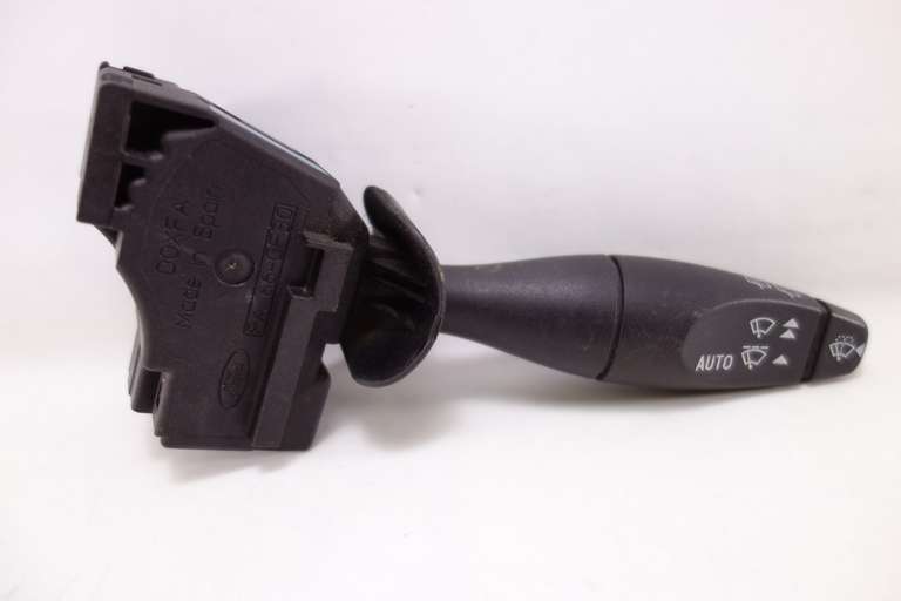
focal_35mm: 28
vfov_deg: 46.4
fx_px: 701
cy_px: 300
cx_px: 450
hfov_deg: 65.5
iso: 125
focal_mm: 10.4
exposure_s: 1/100
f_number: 1.8
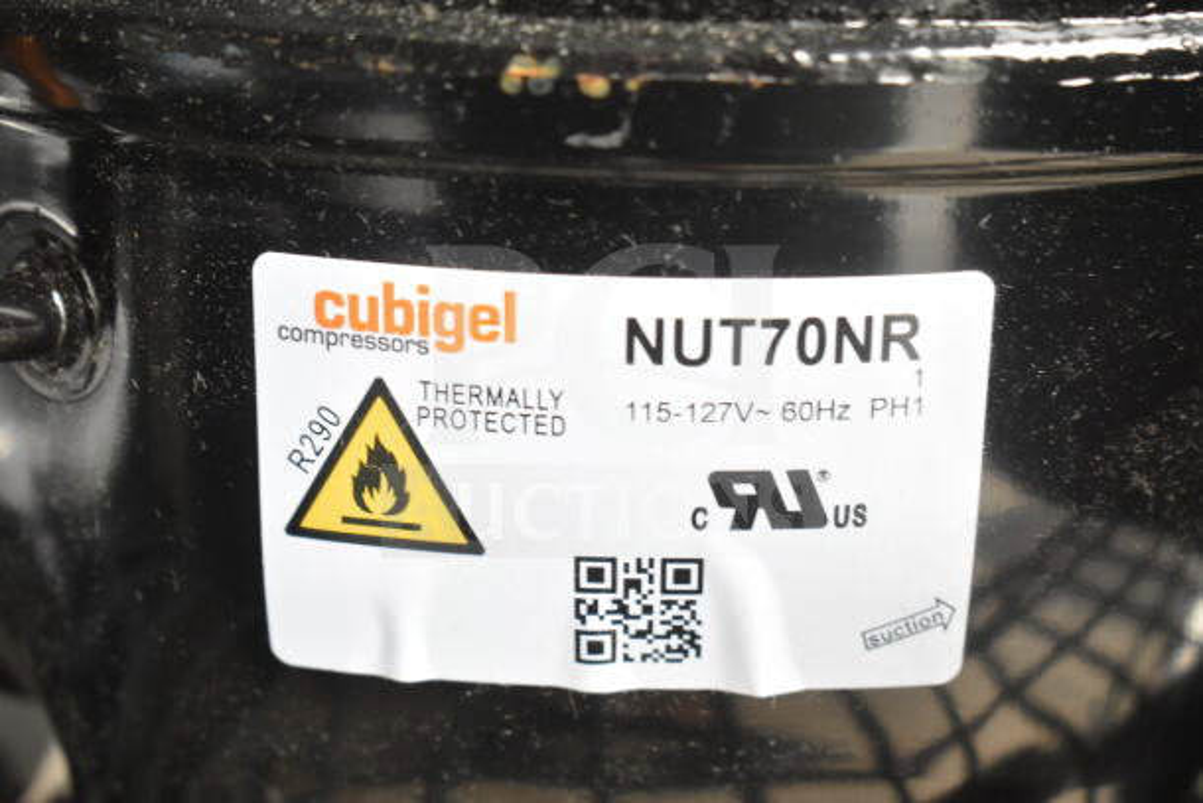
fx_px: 2406
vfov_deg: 18.9
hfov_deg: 28.1
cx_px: 602
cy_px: 402
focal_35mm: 72
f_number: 5.3
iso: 1600
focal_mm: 48
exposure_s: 1/80
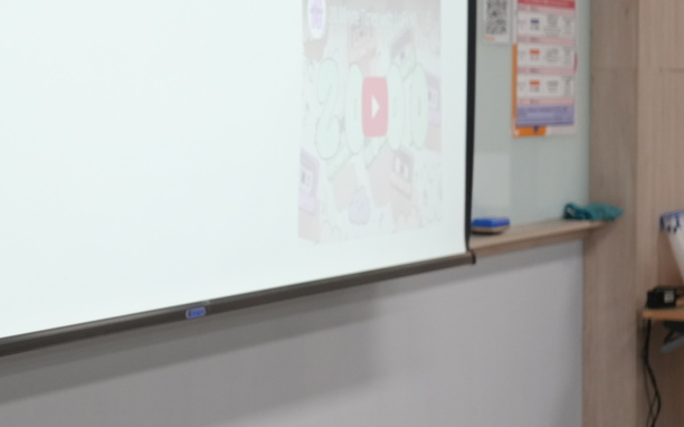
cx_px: 91
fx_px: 2609
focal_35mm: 140
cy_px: 107
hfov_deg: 14.8
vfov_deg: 9.3
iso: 2000
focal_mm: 70
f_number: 5.6
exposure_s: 1/160
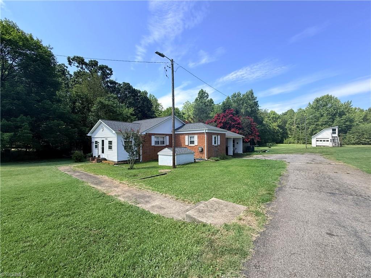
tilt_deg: +0.4
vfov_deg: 85.7
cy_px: 139
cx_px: 186
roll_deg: +0.1
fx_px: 150
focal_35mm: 14
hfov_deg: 102.1
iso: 50
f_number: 2.2
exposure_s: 1/1033
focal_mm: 2.22
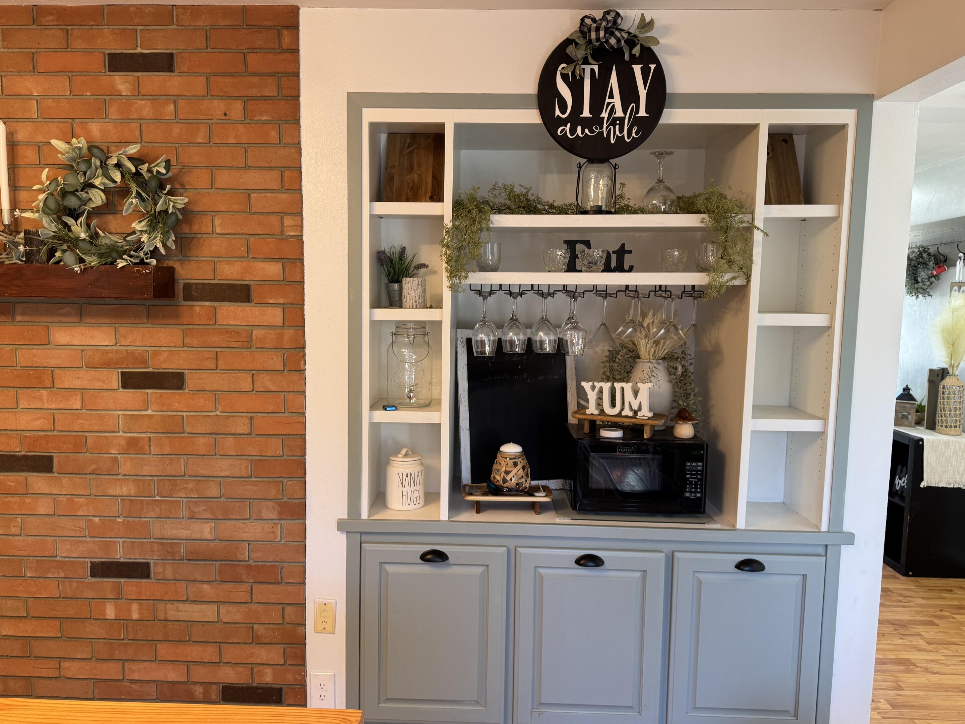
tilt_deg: -6.5
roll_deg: -0.9
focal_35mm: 25
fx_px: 697
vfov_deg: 54.9
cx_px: 467
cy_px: 367
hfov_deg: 69.4
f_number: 1.78
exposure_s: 1/60
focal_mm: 6.76
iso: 125
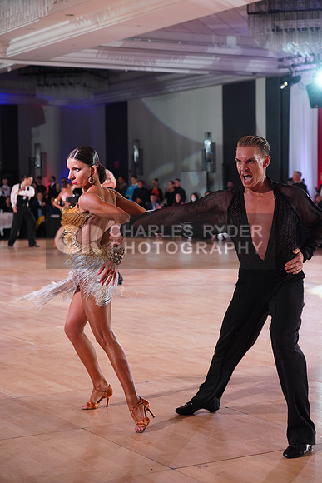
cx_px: 161
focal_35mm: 72
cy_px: 242
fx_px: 965
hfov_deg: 18.9
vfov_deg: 28.1
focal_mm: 72
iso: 1600
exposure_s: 1/160
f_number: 4.5
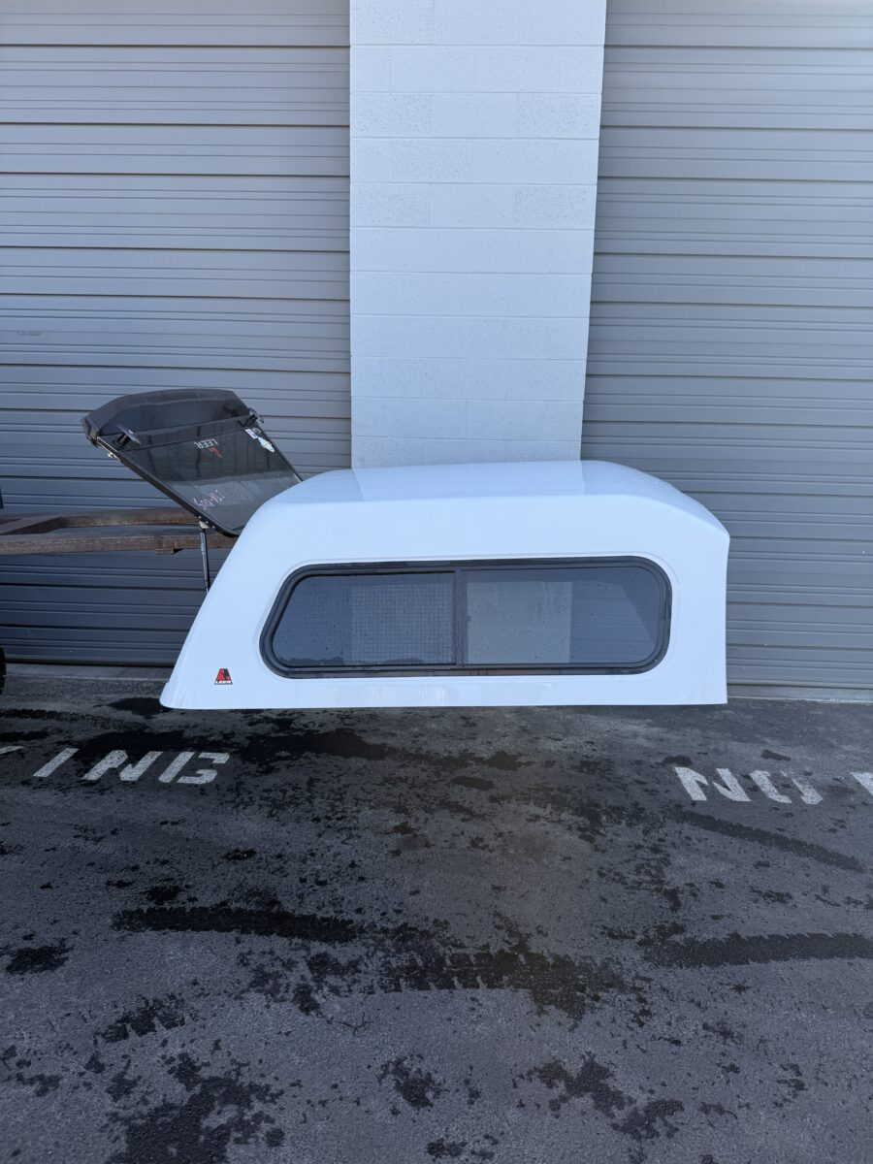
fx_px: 807
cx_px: 436
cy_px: 582
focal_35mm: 24
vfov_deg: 71.6
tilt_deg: -10.5
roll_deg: -1.6
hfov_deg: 56.8
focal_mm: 6.76
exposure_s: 1/677
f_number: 1.78
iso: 80
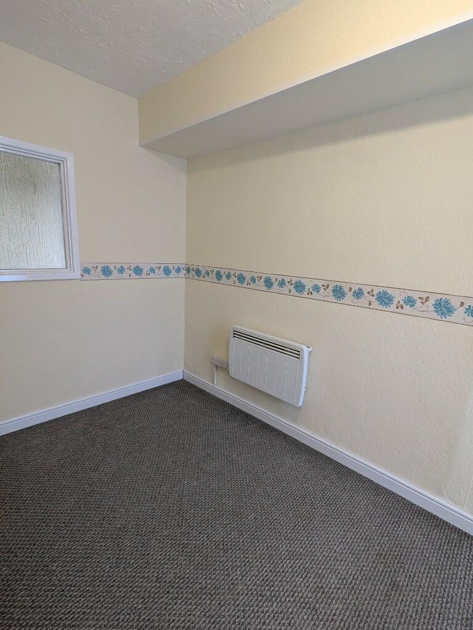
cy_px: 315
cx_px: 236
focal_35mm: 16
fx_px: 292
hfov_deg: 78.1
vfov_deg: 94.5
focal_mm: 2.35
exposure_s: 1/25
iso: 198
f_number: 2.2
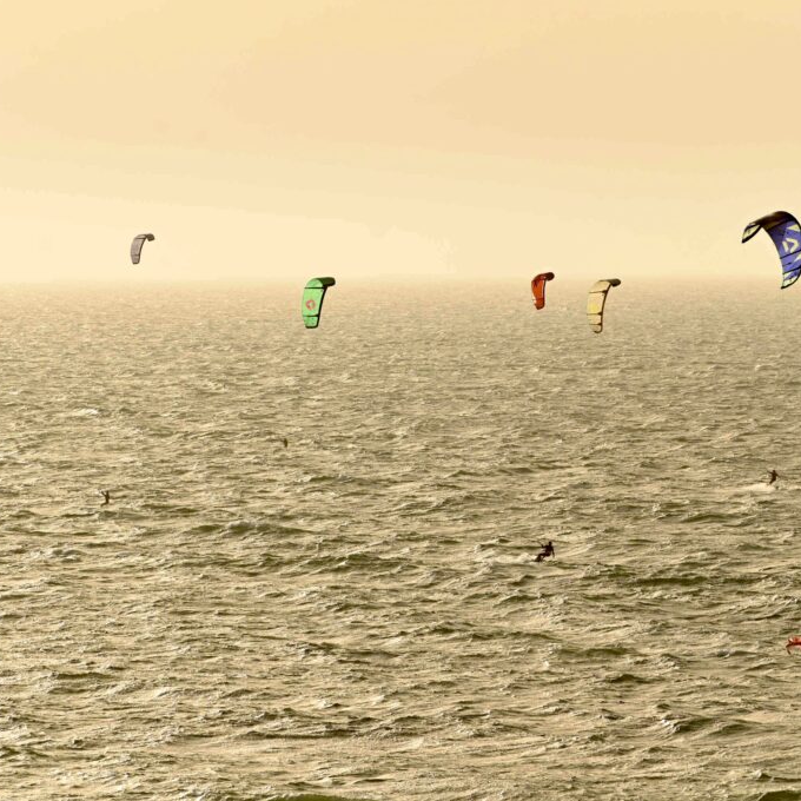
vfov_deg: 6.8
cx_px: 342
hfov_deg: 6.8
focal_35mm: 256
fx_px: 6702
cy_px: 401
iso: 200
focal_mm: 200
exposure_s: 1/2000
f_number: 5.6
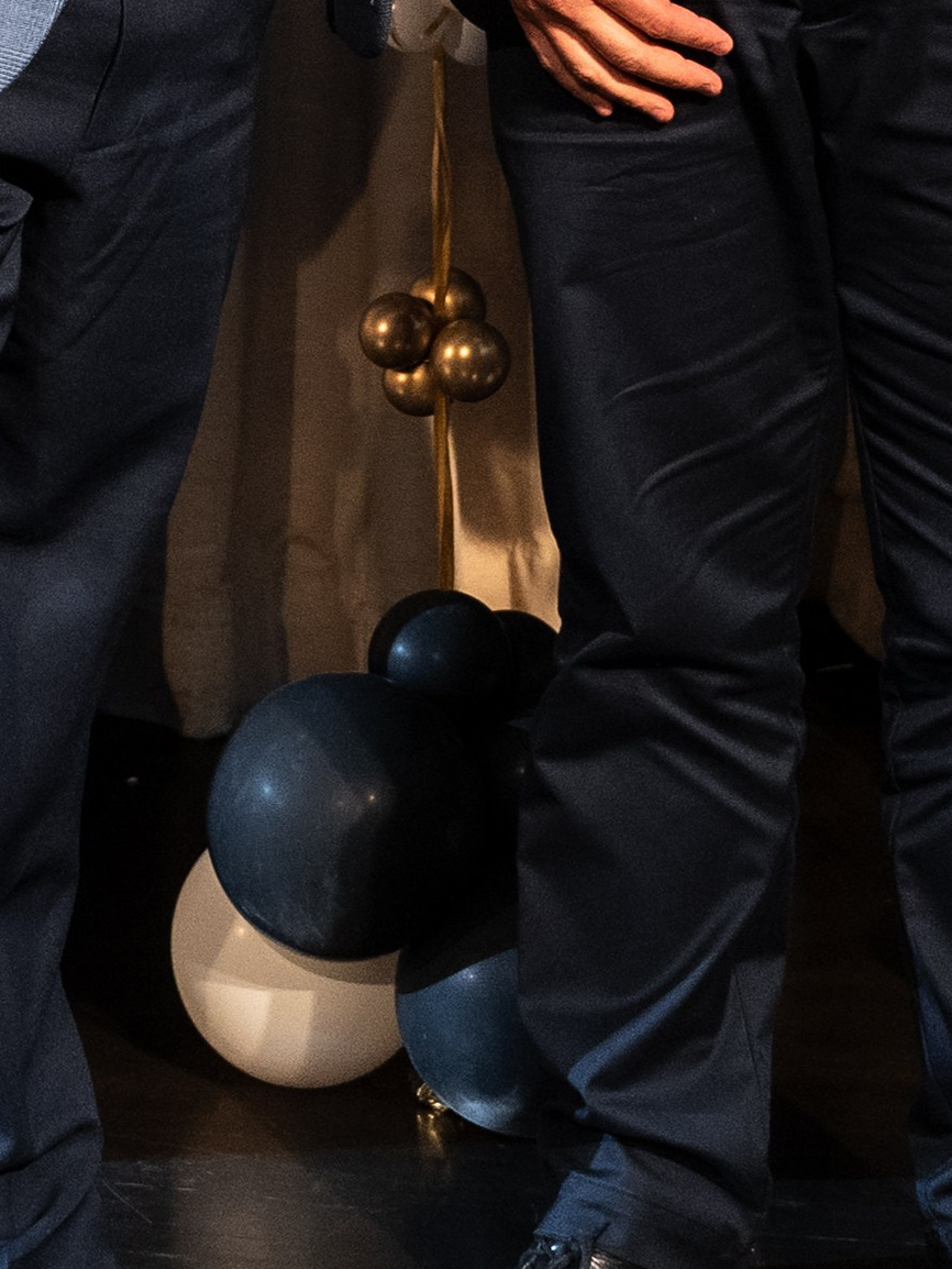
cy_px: -606
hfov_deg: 10.8
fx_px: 4985
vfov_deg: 13.7
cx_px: 15
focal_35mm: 136
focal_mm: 24
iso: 1600
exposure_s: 1/160
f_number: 2.8
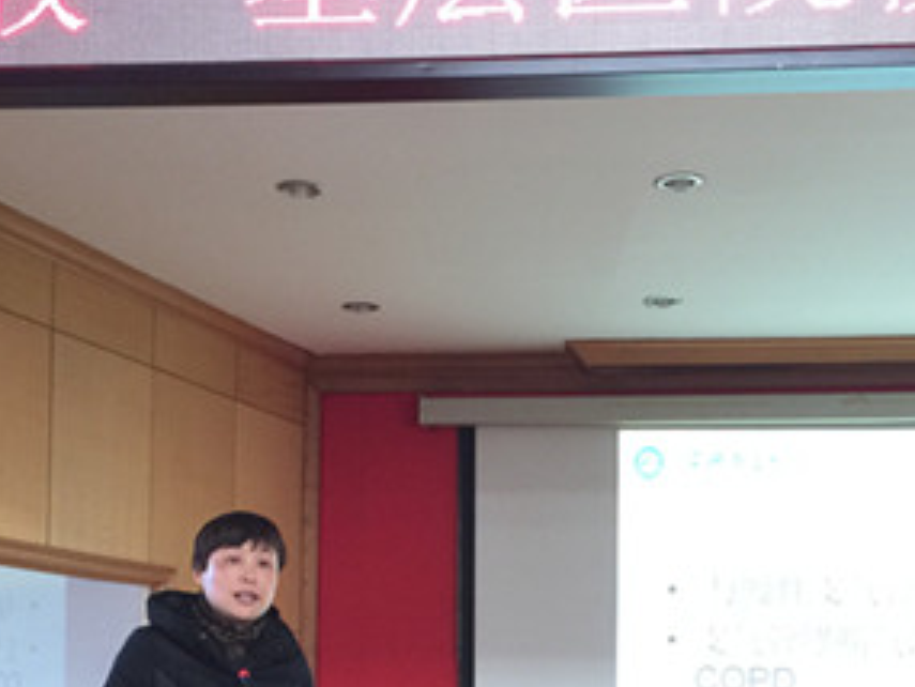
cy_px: 620
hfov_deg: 31.7
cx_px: 424
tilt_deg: +3.8
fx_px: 1613
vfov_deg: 23.4
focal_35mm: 61
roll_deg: -0.6
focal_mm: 4.15
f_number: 2.2
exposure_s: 1/15
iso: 80
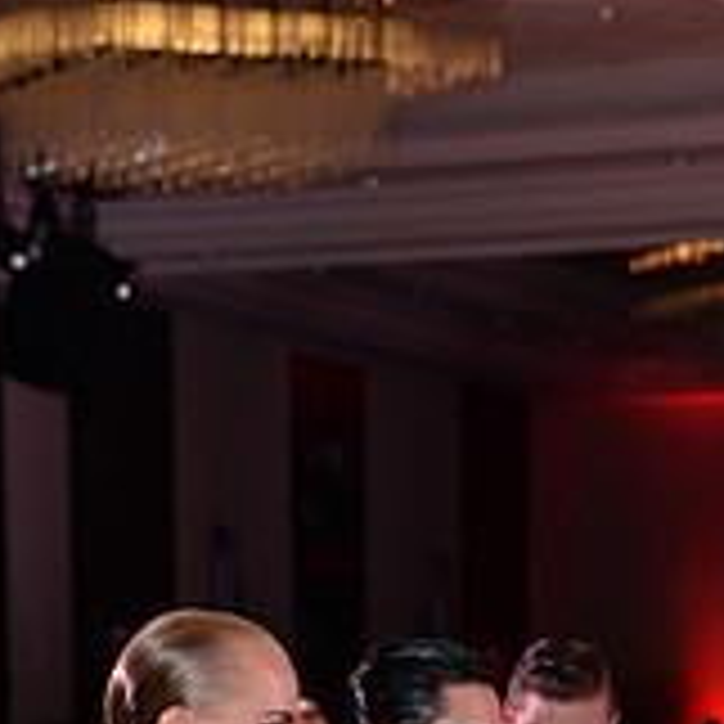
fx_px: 4496
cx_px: 308
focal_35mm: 190
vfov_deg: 8.9
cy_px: 1255
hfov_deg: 9.2
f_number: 5
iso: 2000
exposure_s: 1/250
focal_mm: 62
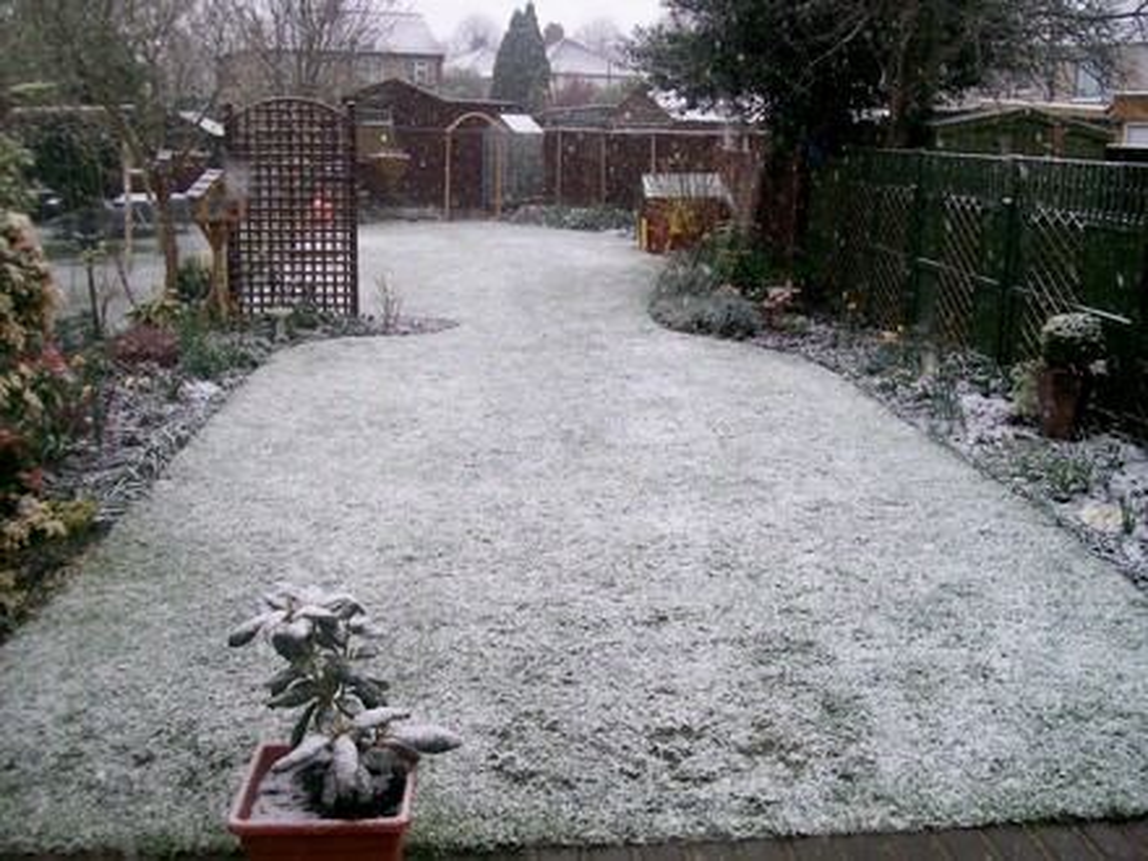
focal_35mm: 36
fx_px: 1194
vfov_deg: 39.7
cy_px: 430
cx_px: 574
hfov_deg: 51.4
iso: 80
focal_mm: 6
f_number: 2.7
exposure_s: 1/113
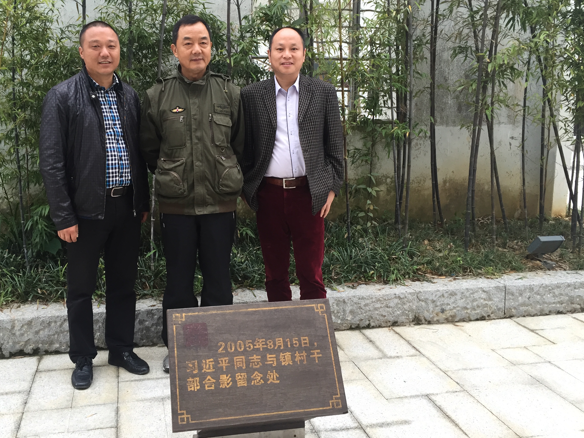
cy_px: 191
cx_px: 244
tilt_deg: -9.1
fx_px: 574
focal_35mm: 34
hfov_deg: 53.7
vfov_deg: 41.7
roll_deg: -0.9
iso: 32
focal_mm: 4.15
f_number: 2.2
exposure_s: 1/40
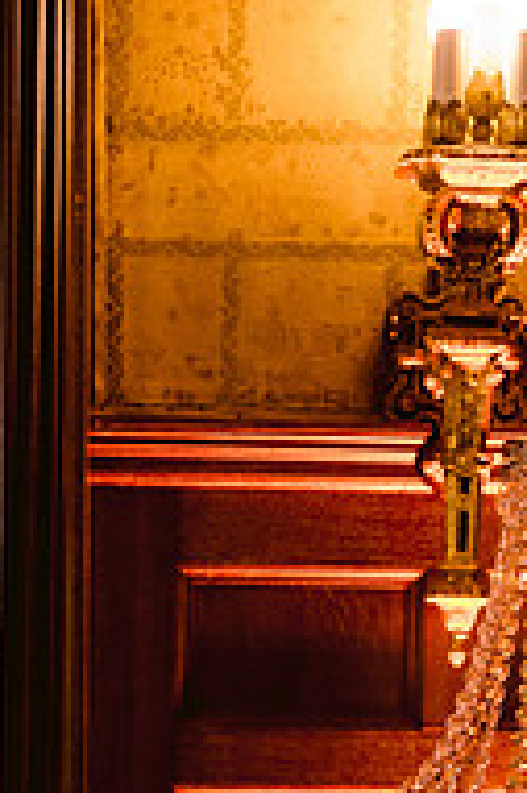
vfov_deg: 16.7
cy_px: 918
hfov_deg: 11.6
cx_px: 228
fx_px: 2596
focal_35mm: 118
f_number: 4
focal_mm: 50
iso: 1600
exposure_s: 1/10
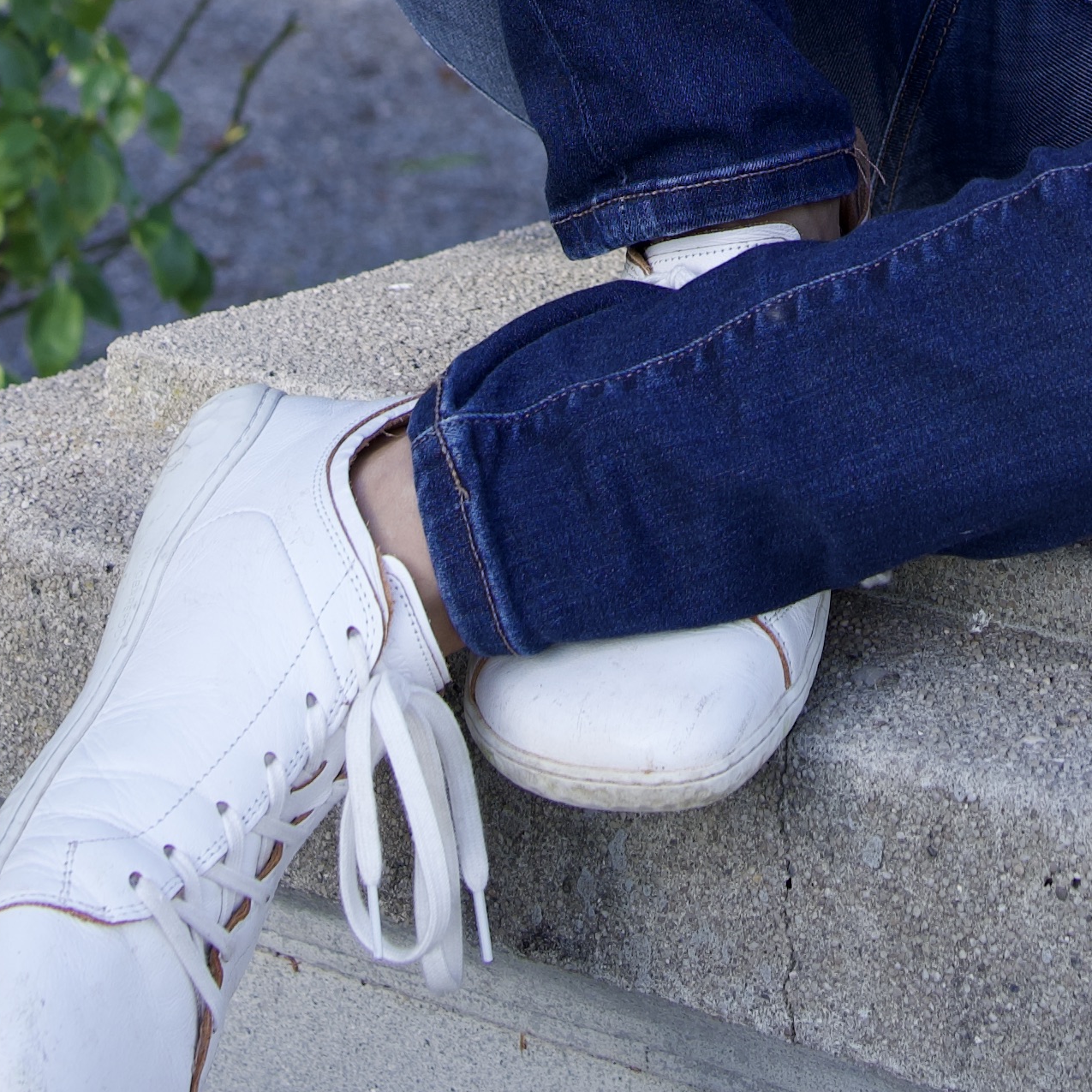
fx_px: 4997
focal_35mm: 140
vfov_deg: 11.8
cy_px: -641
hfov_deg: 12.4
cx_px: 919
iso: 100
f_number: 5
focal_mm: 35
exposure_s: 1/160
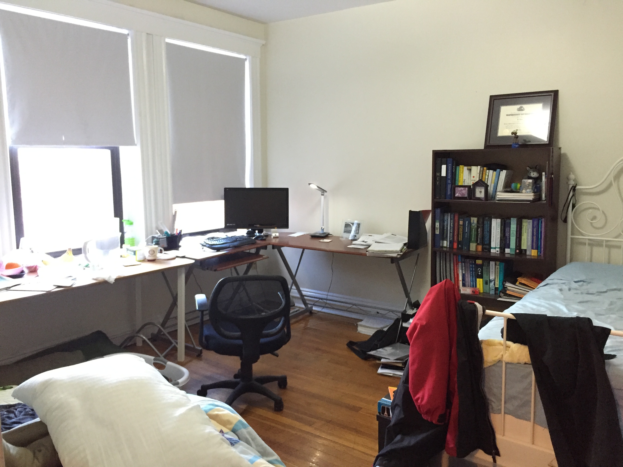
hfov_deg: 61.7
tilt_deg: -7.2
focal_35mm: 29
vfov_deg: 48.2
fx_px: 522
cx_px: 312
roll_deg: -0.3
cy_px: 234
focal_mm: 4.15
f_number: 2.2
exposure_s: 1/15
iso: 320
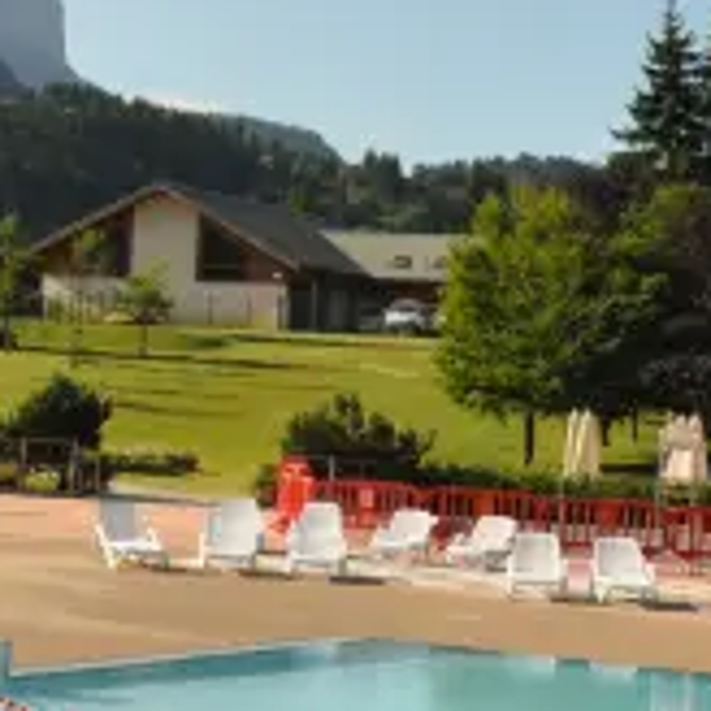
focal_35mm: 117
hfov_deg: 14.9
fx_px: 2708
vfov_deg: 14.6
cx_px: 134
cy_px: -59
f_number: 13
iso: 800
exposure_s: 1/640
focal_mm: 25
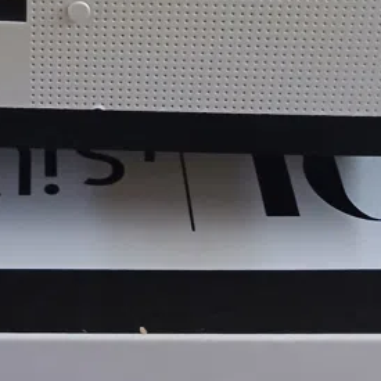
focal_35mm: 89
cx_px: -10
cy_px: -93
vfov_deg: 18.4
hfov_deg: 18.9
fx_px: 1108
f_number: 1.8
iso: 800
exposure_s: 1/20
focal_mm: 3.98
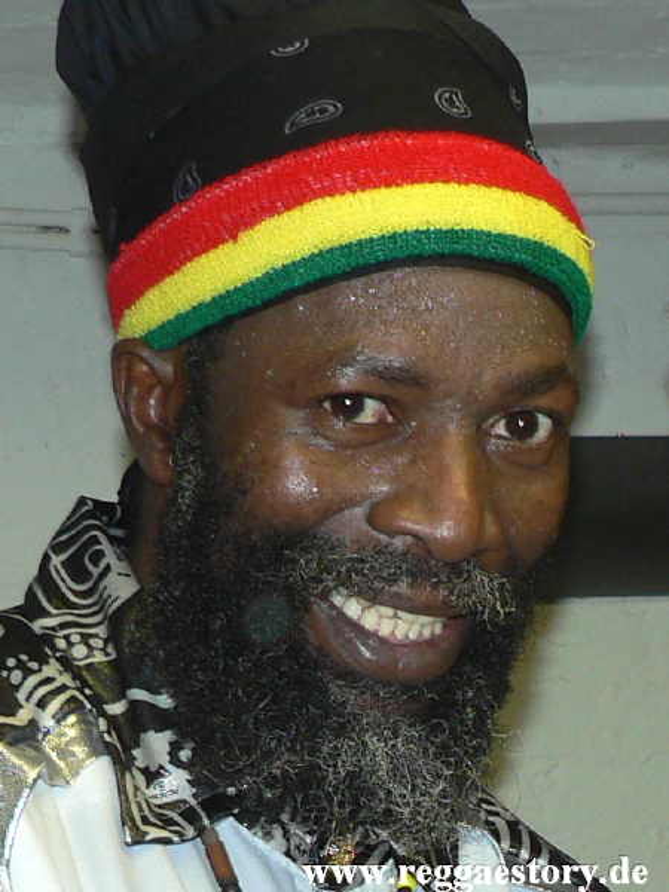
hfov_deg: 40.7
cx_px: 334
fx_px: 902
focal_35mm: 35
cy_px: 446
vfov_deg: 52.6
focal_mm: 6
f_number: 2.8
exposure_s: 1/60
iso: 100
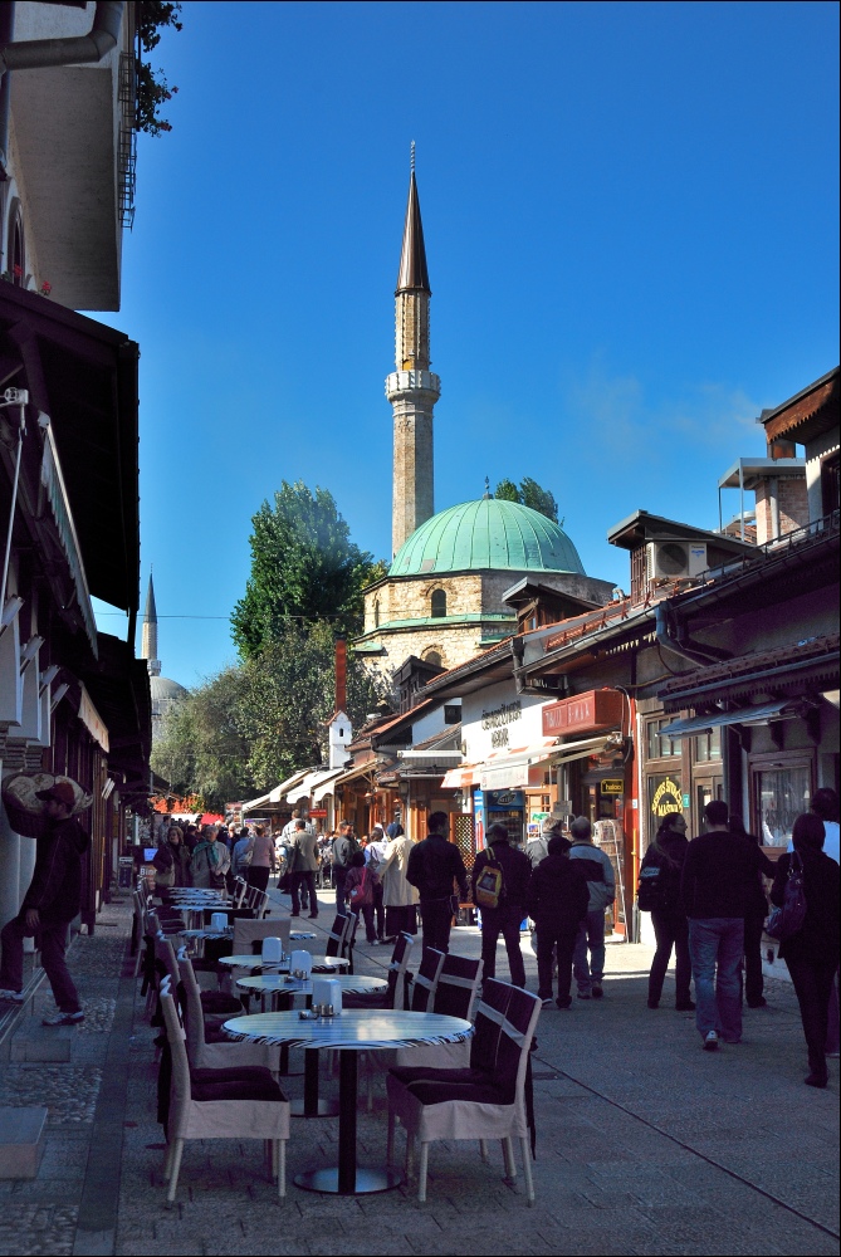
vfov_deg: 46.4
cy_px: 628
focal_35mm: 42
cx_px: 420
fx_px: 1468
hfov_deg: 32.0
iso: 200
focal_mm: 28
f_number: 9
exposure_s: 1/320
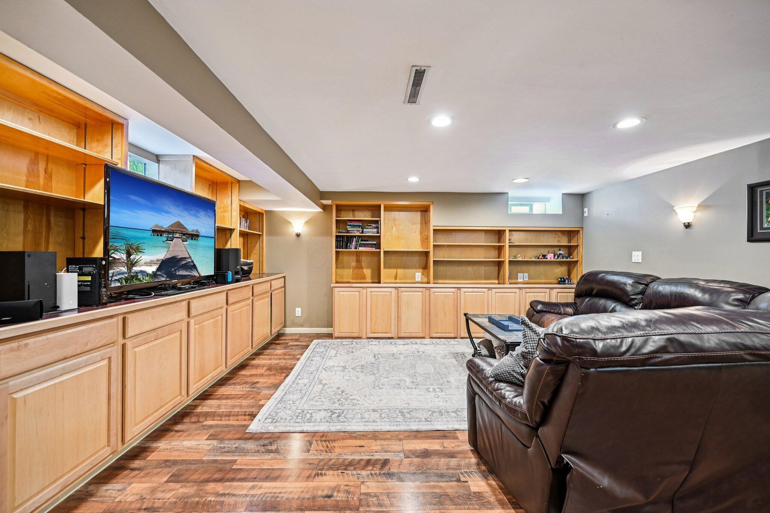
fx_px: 299
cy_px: 256
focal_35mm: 14
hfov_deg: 104.3
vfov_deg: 81.2
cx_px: 385
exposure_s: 1/8
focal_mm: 14
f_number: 4
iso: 400
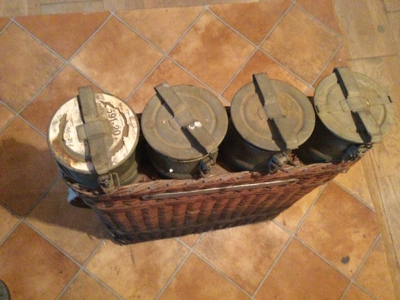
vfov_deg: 45.4
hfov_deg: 58.4
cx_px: 200
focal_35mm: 31
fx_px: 358
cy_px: 150
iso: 800
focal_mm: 3.3
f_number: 2.4
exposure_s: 1/17
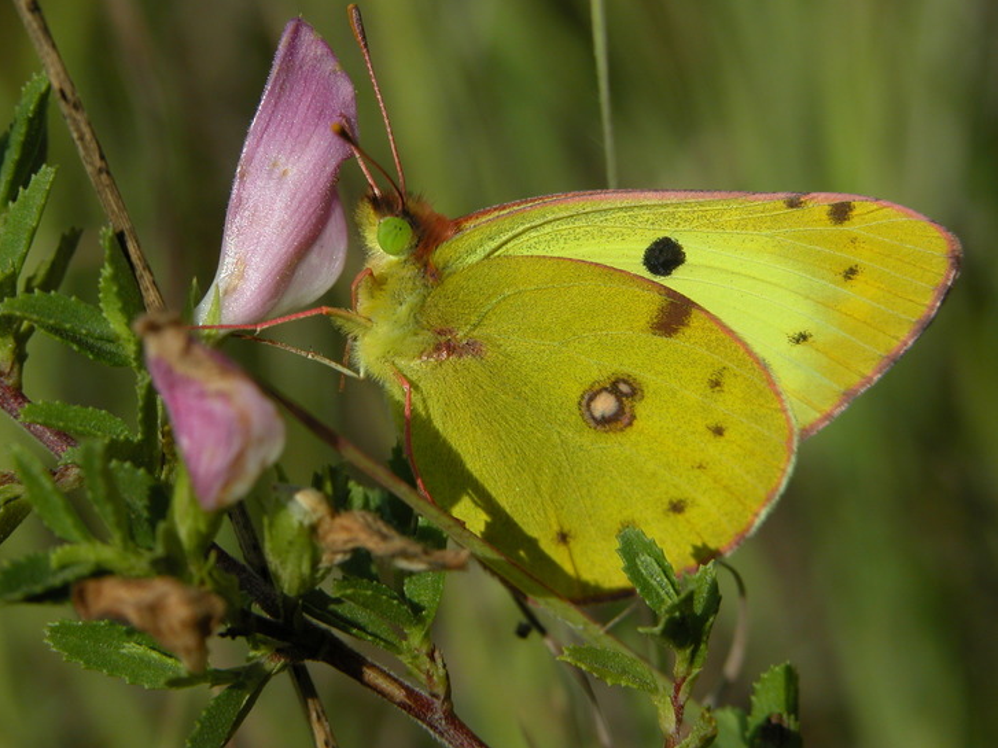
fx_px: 5448
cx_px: 452
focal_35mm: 189
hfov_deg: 10.5
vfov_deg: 7.9
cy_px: 323
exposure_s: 1/574
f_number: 5.6
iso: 100
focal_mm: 41.1
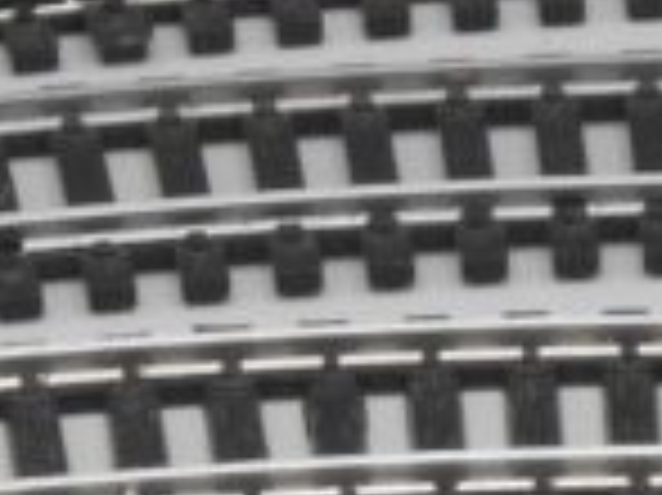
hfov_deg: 4.6
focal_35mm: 425
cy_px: 734
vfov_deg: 3.5
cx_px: 932
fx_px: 8121
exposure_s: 1/60
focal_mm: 10.9
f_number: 4.4
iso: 80
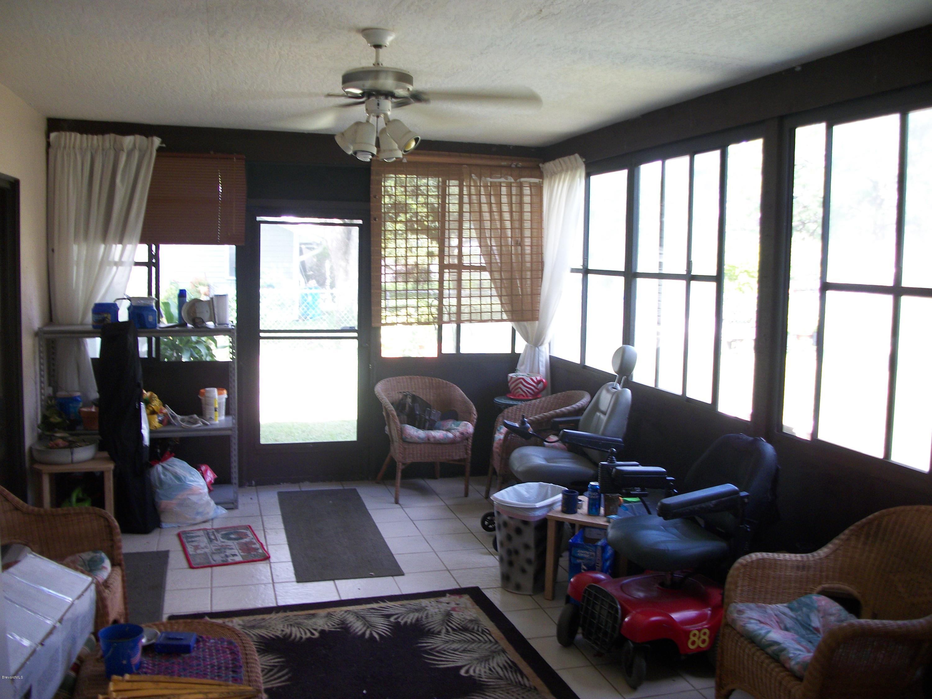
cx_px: 466
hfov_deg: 56.8
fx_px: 862
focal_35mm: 32
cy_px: 350
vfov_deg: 44.2
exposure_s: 1/30
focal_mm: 5.7
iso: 87
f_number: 2.9
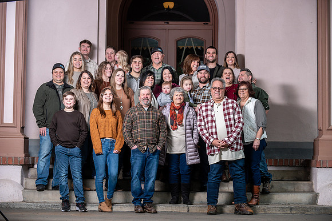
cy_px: 110
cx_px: 166
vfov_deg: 14.4
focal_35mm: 95
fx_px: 876
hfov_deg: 21.5
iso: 200
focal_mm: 95
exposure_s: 1/125
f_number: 4
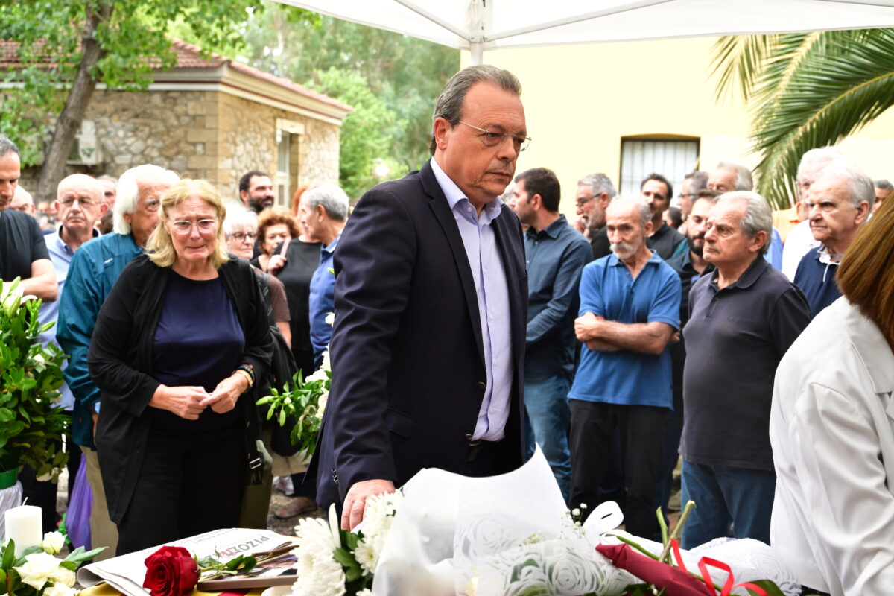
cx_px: 447
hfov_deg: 48.5
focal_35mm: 40
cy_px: 298
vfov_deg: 33.4
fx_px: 993
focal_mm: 40
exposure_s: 1/400
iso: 4000
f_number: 5
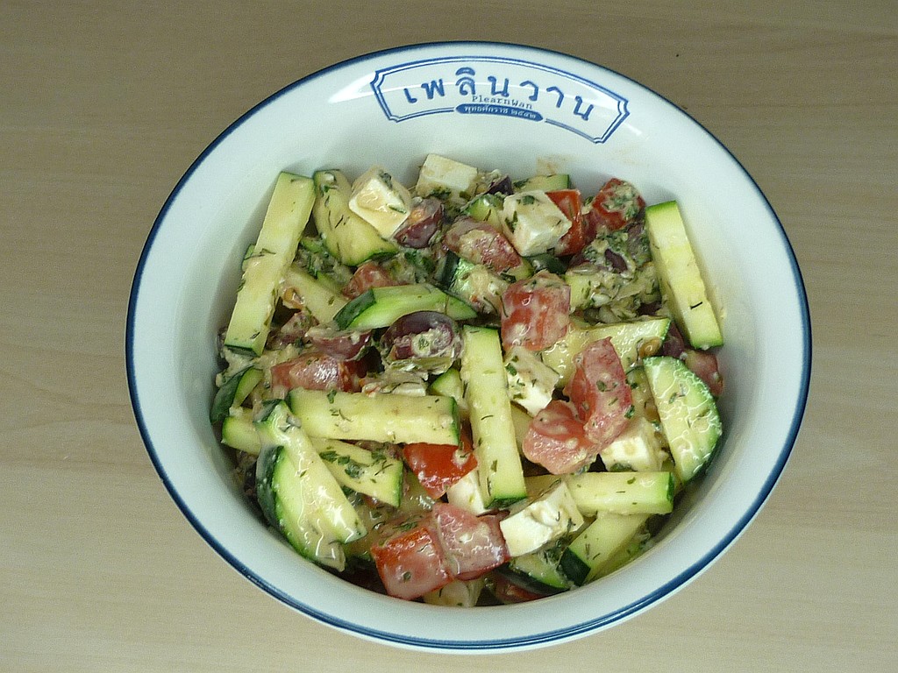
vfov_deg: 22.9
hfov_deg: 30.3
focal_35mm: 64
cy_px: 336
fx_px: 1660
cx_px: 449
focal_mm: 5.9
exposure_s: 1/60
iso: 80
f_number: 2.9
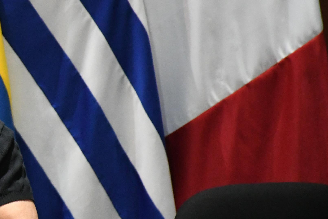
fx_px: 4957
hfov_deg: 3.8
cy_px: 124
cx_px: -93
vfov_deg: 2.5
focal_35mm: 544
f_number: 5.6
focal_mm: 140
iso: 6400
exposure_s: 1/100
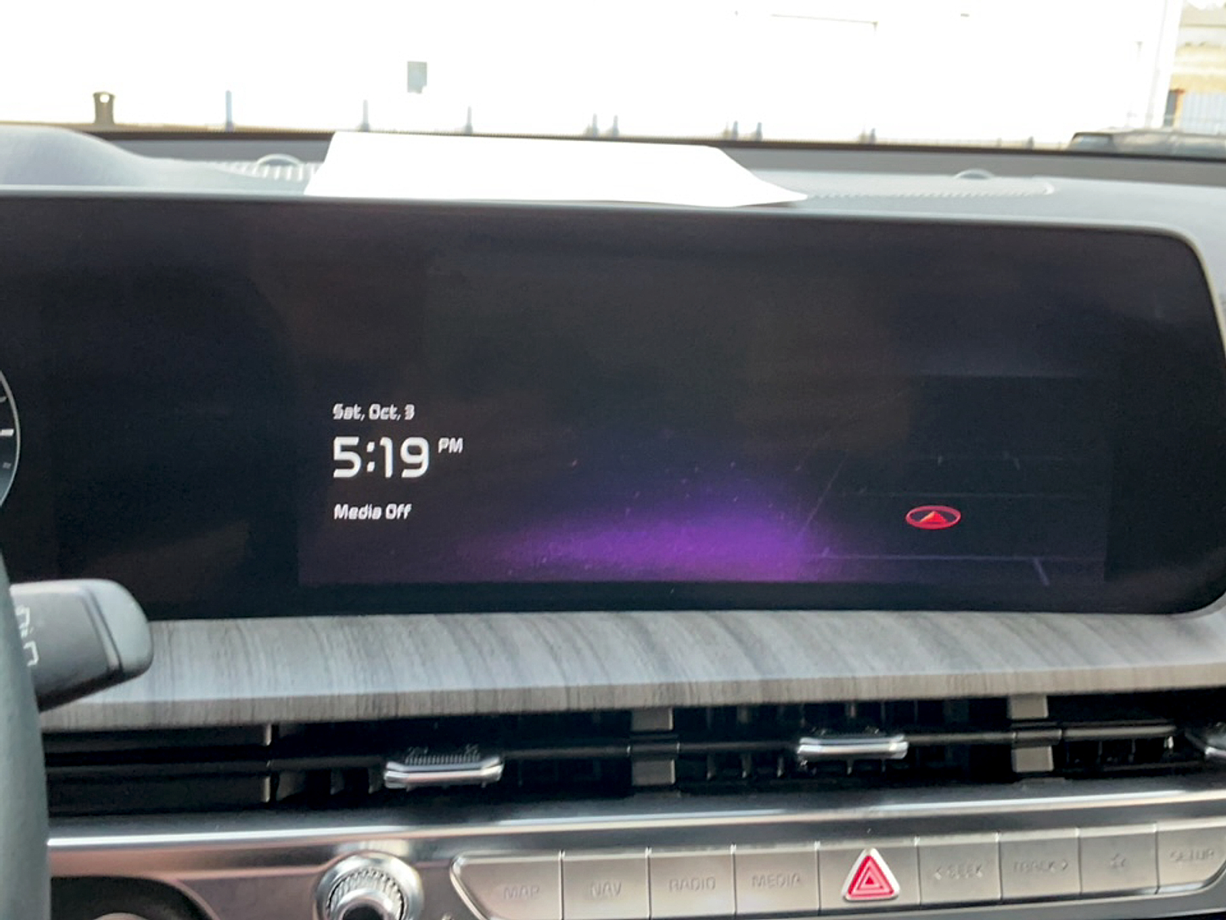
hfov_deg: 60.0
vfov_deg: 46.8
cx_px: 613
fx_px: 1063
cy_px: 460
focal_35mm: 30
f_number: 1.8
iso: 125
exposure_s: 1/60
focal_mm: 3
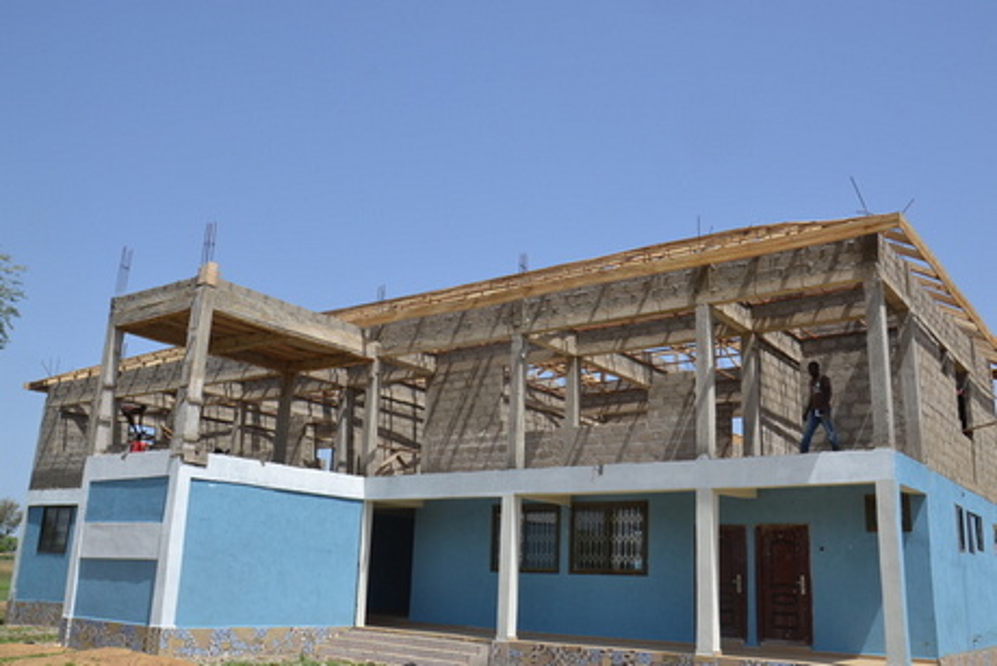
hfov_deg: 57.2
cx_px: 498
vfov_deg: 40.0
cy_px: 333
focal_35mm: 33
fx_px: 914
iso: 100
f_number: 8
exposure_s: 1/250
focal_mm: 22
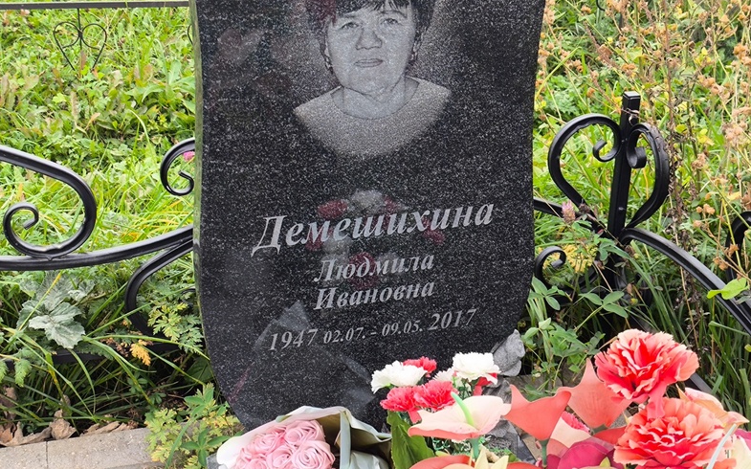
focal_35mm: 54
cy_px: 241
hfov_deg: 37.5
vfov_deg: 24.0
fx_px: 1105
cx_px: 381
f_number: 1.7
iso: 64
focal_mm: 4.71
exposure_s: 1/120
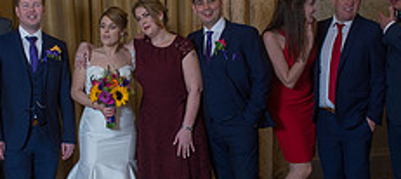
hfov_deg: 33.1
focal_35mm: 66
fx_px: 670
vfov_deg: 15.2
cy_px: 97
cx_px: 135
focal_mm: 24
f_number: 4
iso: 500
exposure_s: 1/80
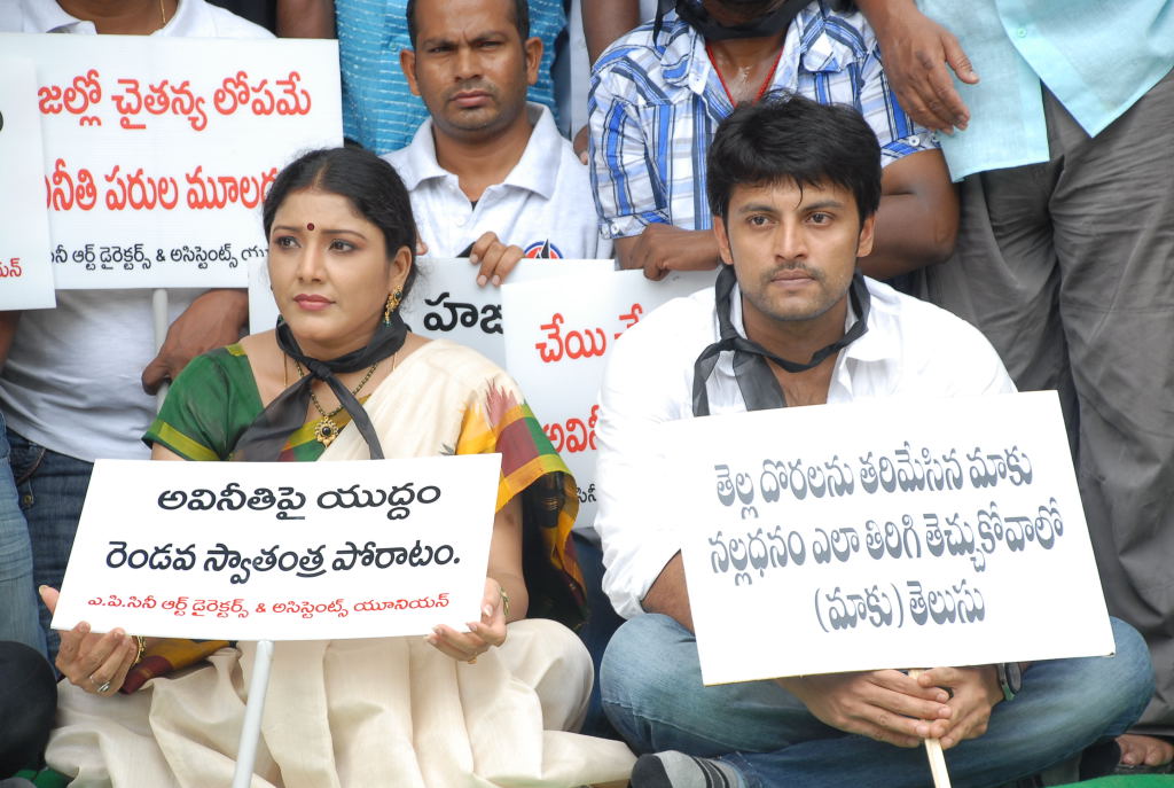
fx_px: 4411
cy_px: 394
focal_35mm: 135
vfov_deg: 10.2
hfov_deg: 15.2
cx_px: 587
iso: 200
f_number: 5.6
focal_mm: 90
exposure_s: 1/125
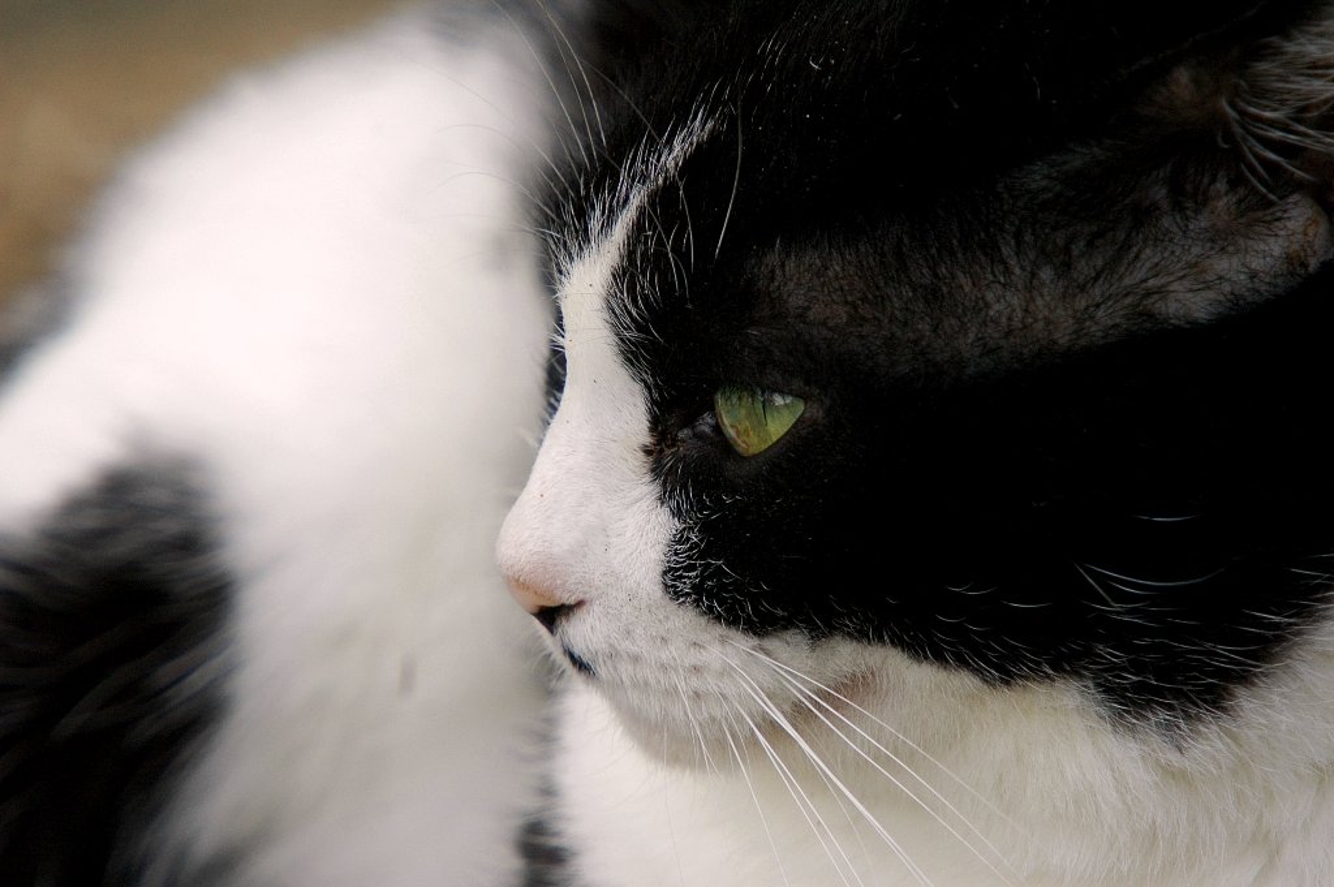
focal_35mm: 1050
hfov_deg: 2.0
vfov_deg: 1.3
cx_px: 667
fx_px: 38876
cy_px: 444
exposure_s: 1/125
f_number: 9
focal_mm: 700
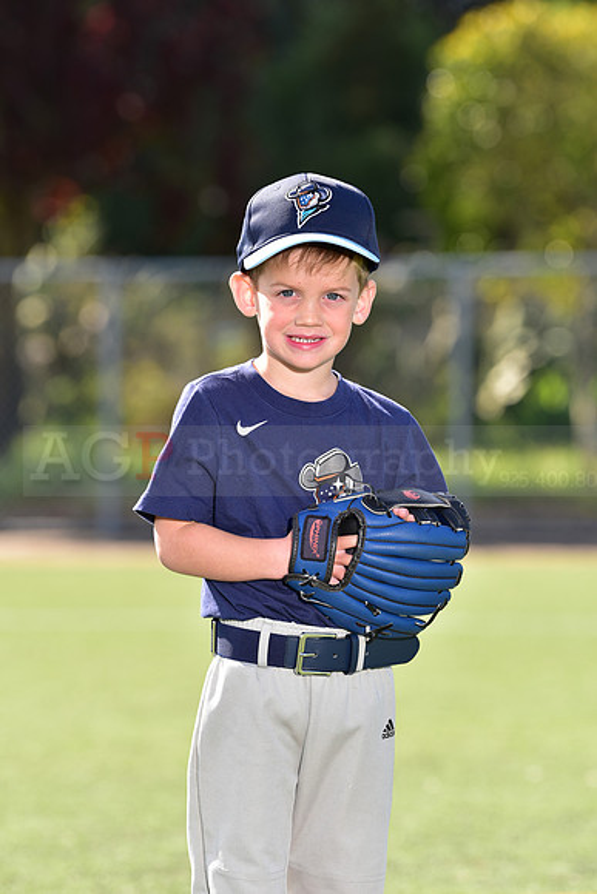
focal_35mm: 200
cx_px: 298
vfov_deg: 10.3
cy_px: 447
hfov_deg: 6.9
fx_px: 4972
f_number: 5
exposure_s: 1/200
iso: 80
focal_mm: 200
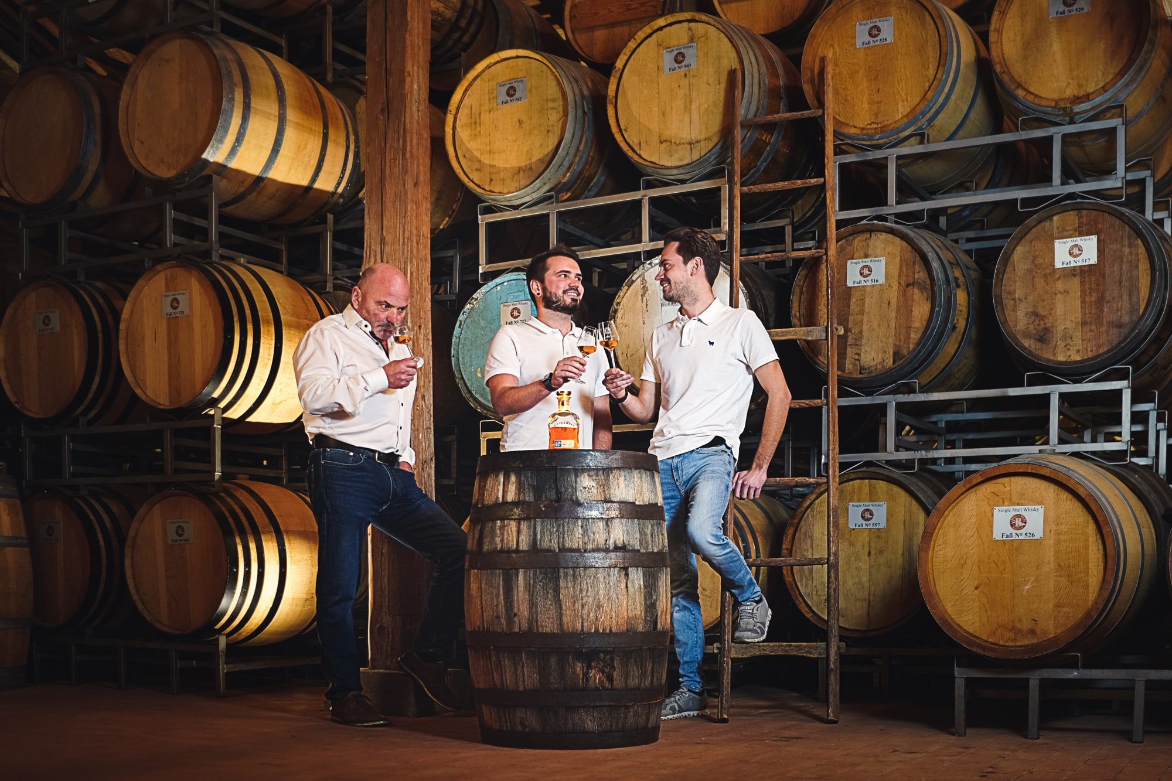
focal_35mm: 42
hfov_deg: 46.4
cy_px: 390
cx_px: 586
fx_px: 1367
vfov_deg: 31.9
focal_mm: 28
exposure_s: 1/5
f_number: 2
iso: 100
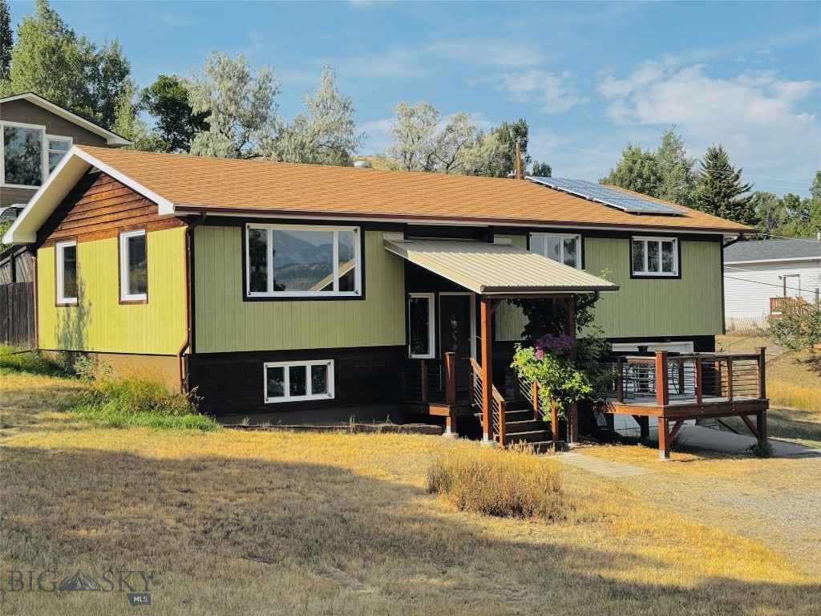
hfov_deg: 39.7
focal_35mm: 48
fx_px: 1138
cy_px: 308
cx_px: 410
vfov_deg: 30.3
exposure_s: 1/3257
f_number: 1.78
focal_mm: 6.76
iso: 64
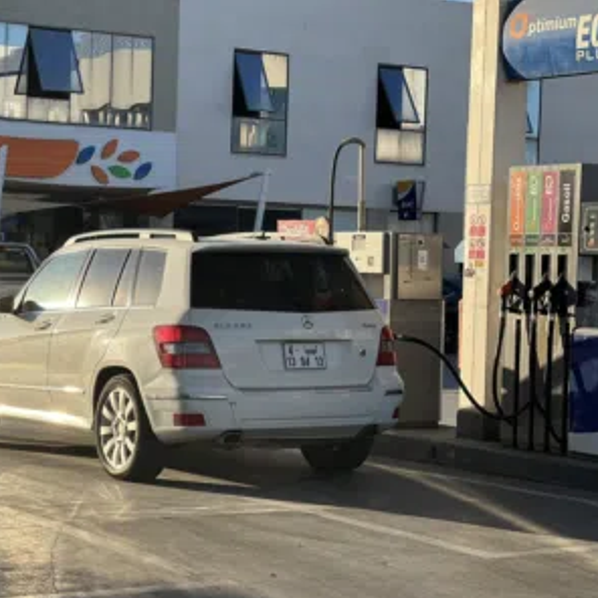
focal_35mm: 92
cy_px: 301
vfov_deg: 18.9
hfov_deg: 18.8
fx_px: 1798
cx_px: 204
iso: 32
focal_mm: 9
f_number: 2.8
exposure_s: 1/415
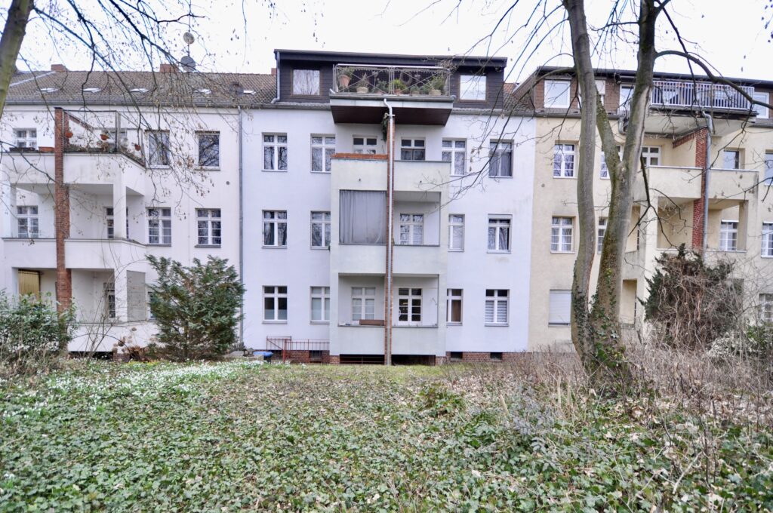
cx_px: 386
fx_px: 322
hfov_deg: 100.5
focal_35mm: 15
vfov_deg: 77.2
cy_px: 256
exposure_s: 1/100
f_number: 3.5
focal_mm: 10
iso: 200
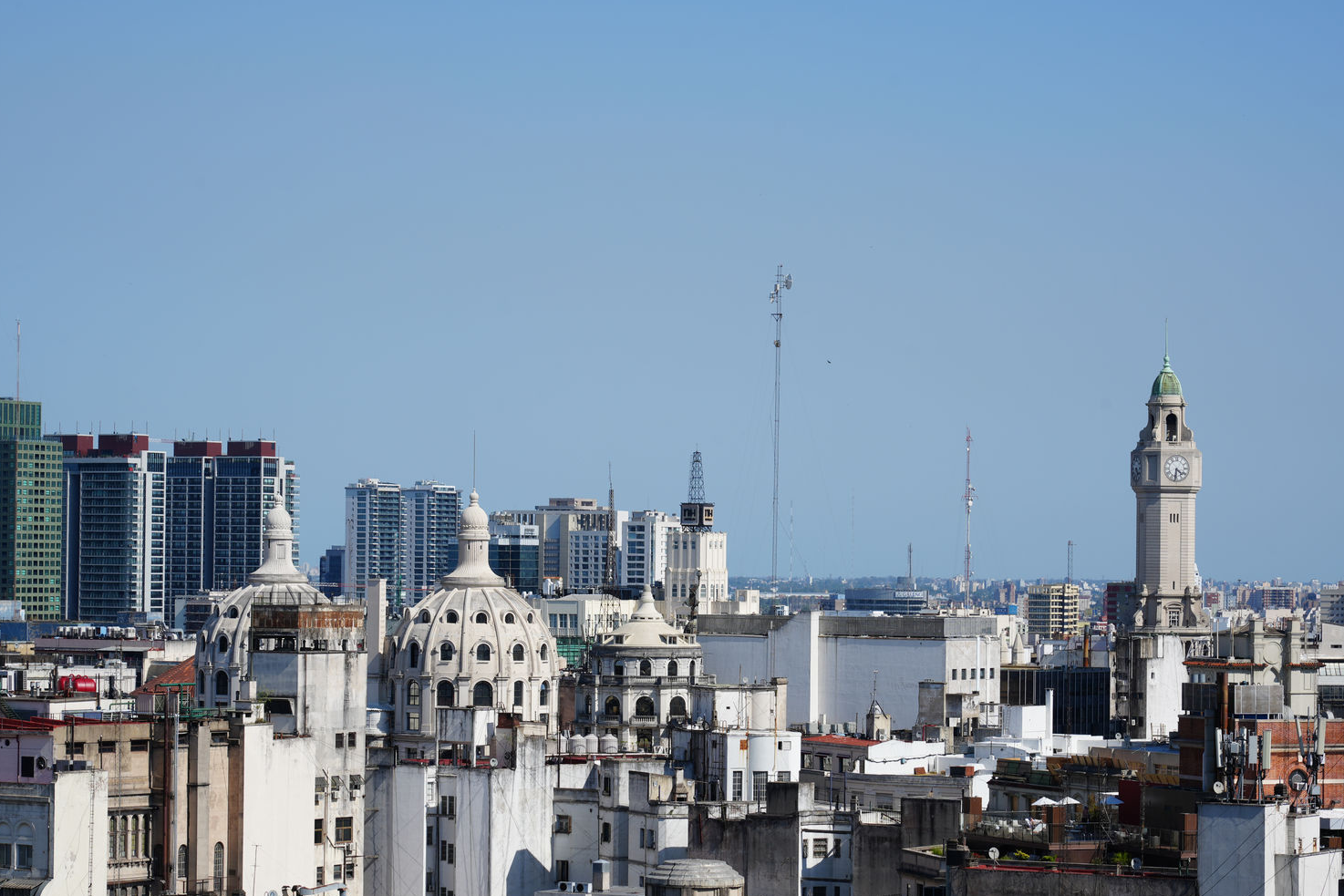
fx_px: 4256
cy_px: 418
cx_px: 643
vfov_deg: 12.0
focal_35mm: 114
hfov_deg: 17.9
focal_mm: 105
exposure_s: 1/320
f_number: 10
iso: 100
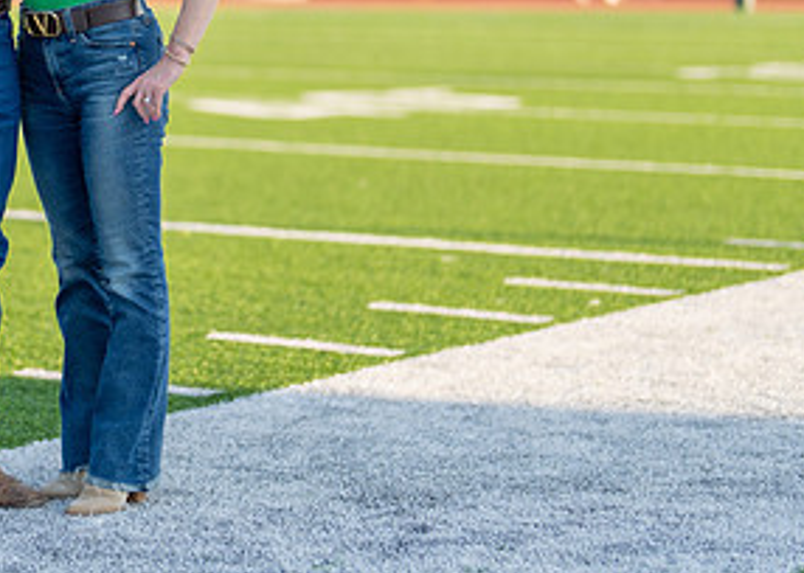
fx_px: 2853
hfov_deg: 15.8
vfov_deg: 11.4
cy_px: 68
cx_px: 33
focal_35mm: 125
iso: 100
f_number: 1.2
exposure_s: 1/2000
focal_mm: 50
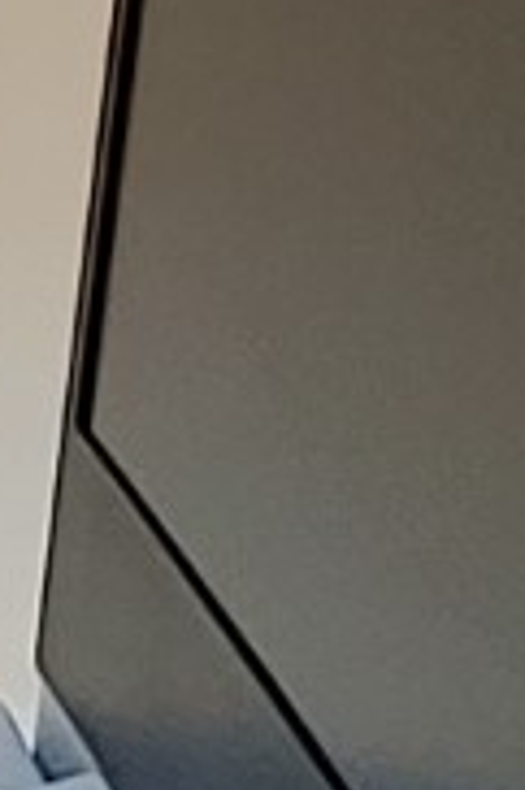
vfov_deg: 5.4
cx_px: -1037
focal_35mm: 379
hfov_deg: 3.5
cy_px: 30
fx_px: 8306
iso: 50
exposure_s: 1/113
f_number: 1.8
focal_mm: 4.36
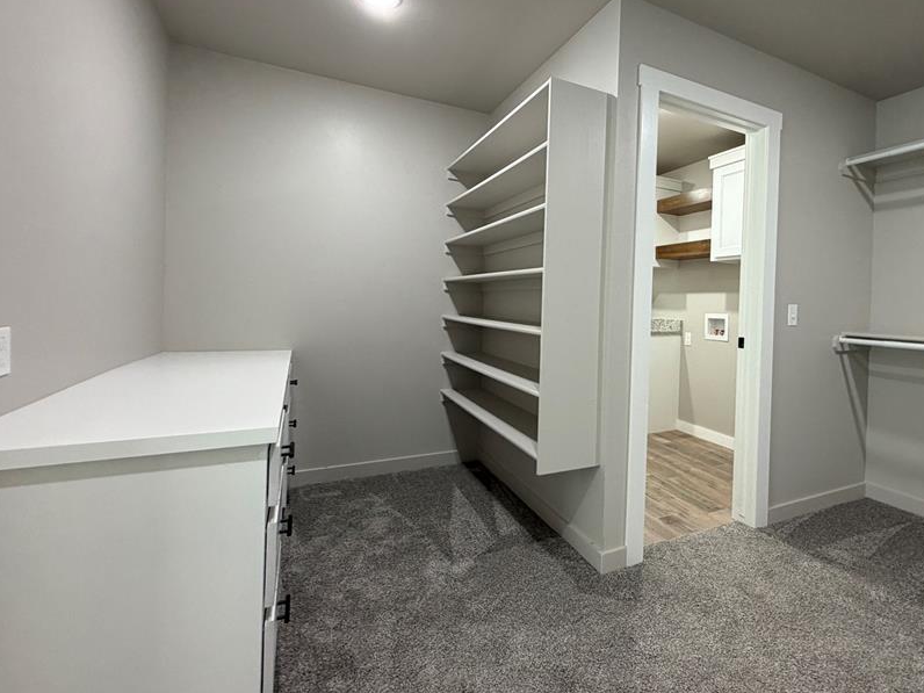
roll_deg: -1.0
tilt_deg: -1.3
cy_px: 304
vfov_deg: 71.3
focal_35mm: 18
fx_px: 480
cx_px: 569
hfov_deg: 86.3
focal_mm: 2.22
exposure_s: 1/60
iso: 200
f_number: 2.2
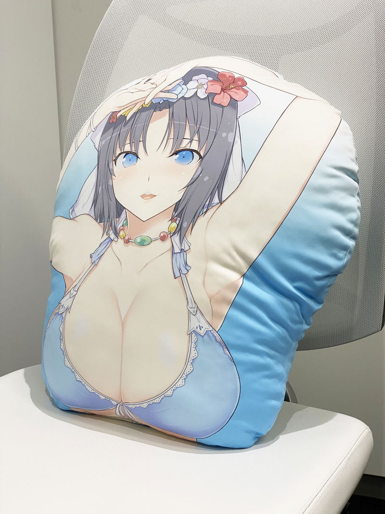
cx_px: 192
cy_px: 257
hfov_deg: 28.0
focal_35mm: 52
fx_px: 771
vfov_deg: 36.8
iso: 80
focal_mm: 6
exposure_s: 1/100
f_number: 2
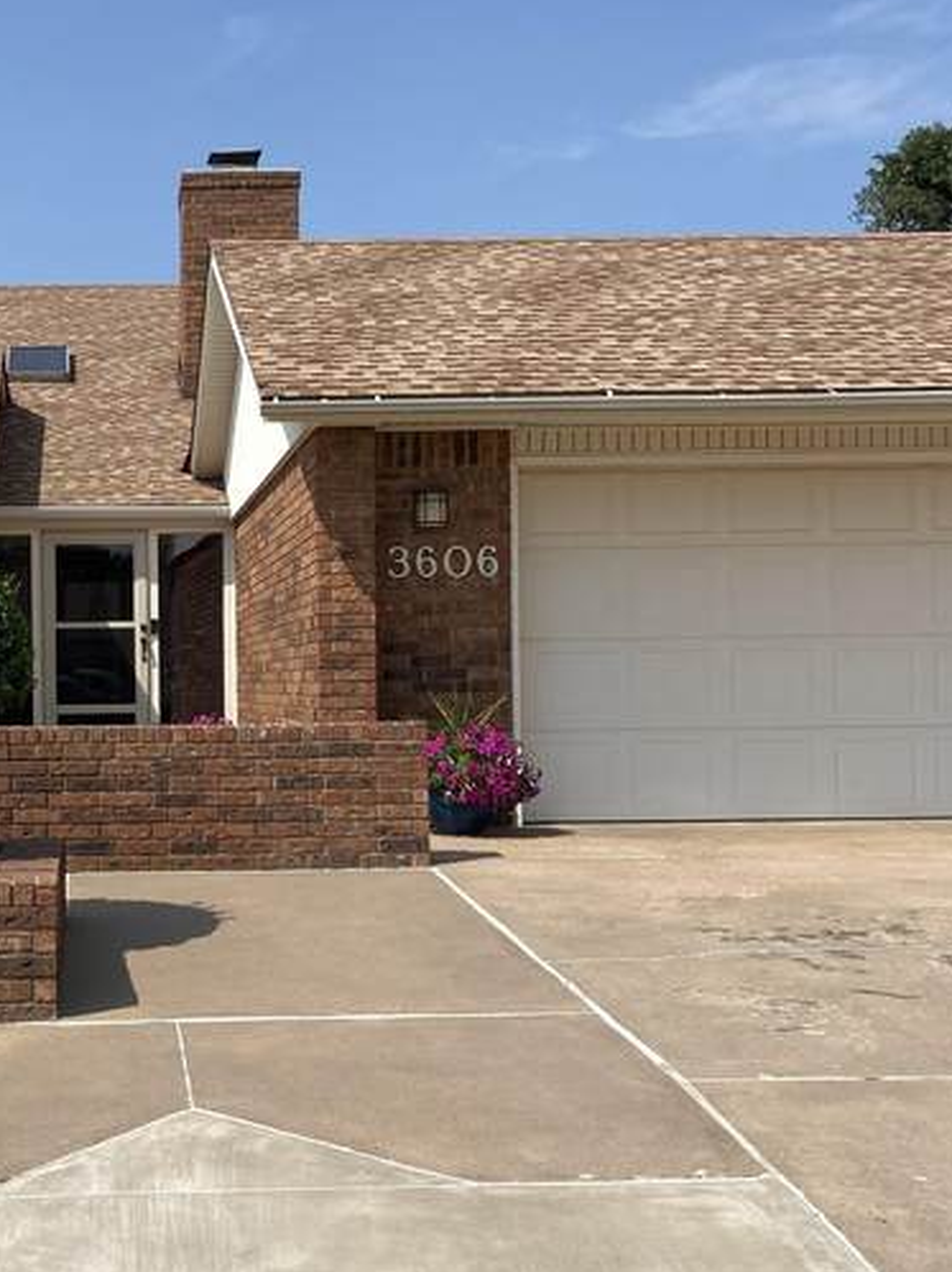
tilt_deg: +1.6
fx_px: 1982
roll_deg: +1.0
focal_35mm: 54
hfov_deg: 26.1
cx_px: 89
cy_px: 672
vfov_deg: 35.5
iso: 25
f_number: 1.8
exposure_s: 1/3003
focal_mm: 3.99
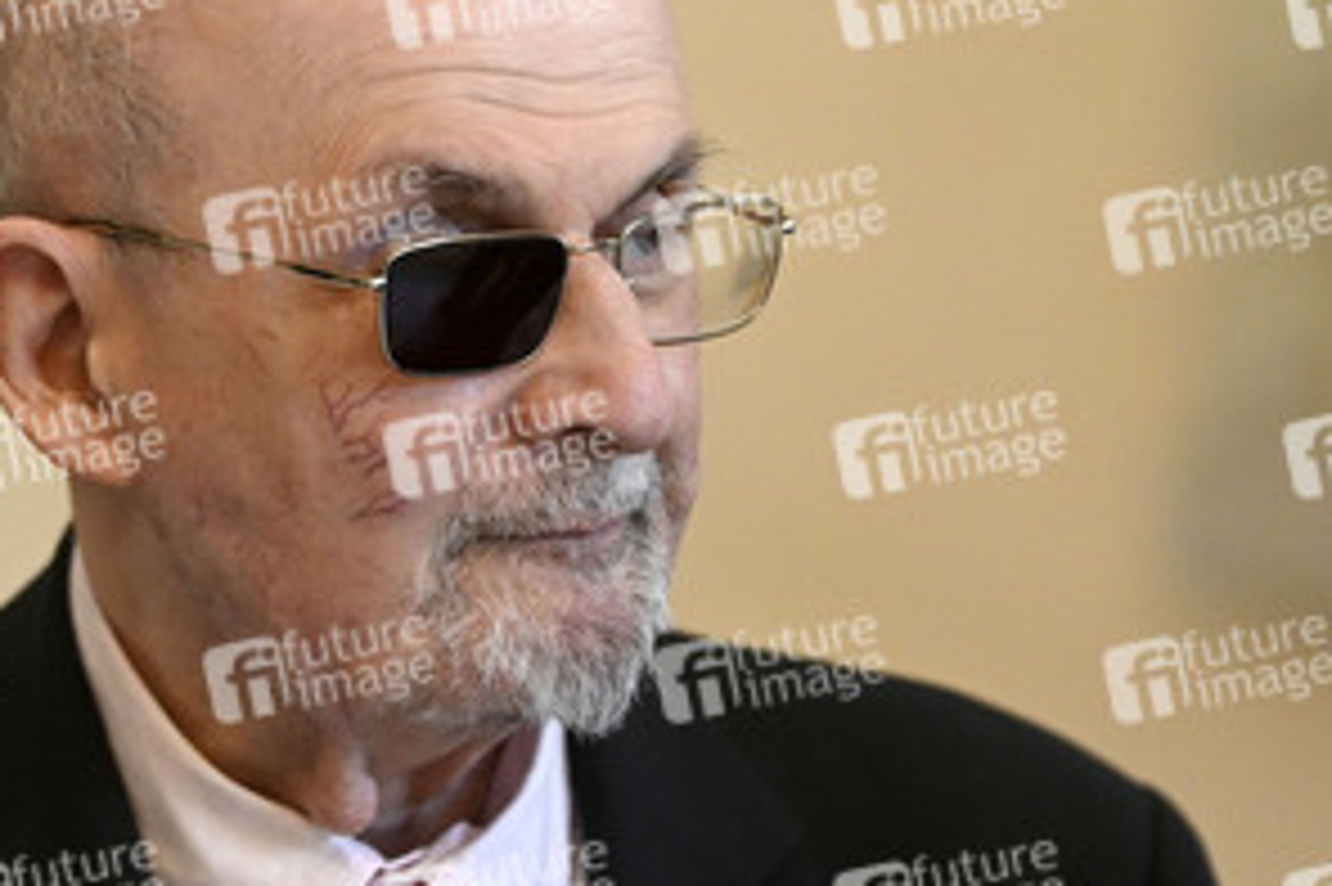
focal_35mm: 244
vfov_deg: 5.6
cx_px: 380
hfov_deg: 8.4
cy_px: 333
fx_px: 9023
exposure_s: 1/1250
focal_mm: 160
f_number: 2.8
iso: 4000
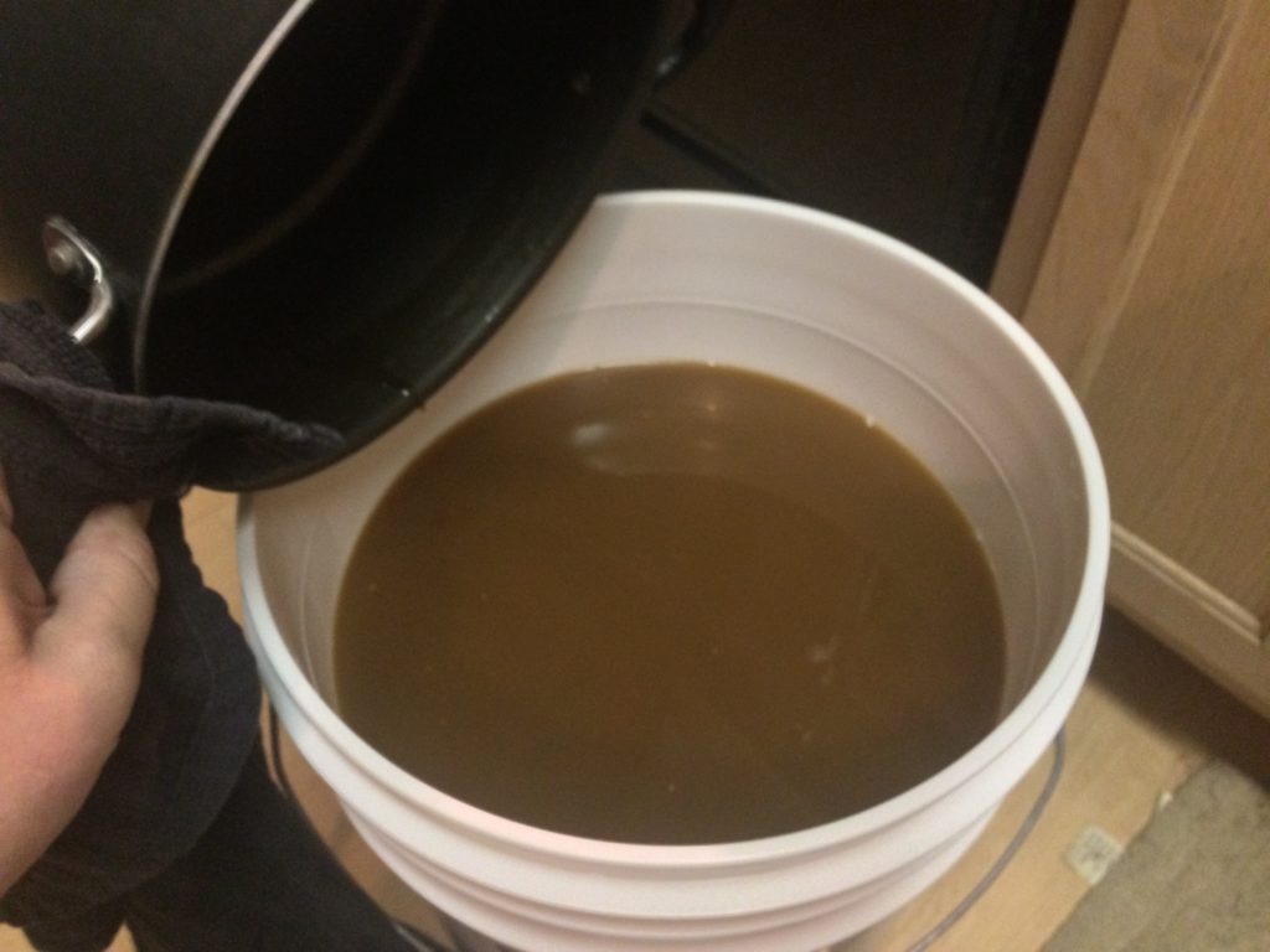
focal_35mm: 29
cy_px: 476
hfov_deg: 61.7
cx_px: 635
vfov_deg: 48.2
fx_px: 1064
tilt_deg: -52.3
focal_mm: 4.15
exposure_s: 1/15
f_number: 2.2
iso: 320
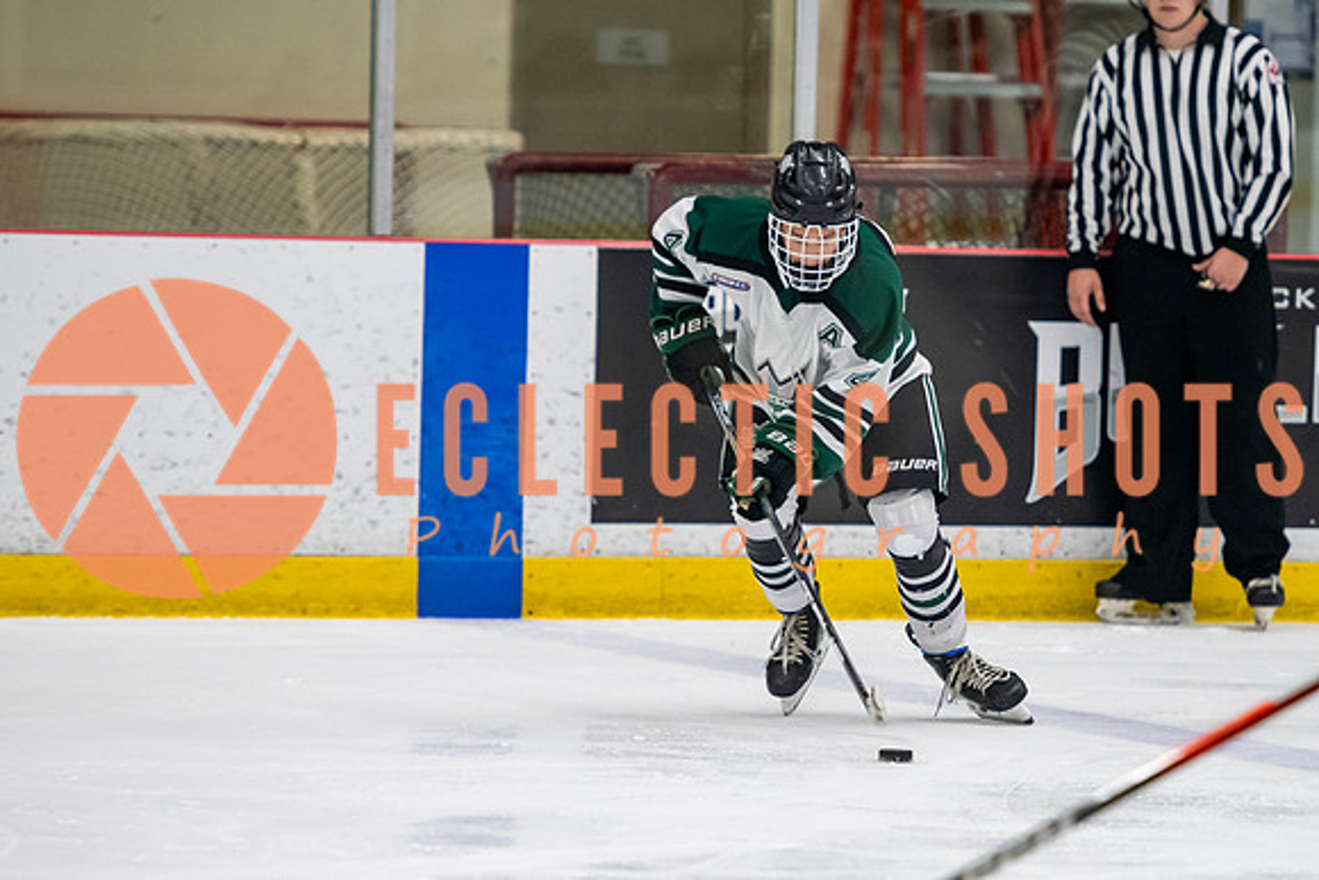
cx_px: 841
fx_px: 10732
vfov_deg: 4.7
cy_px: 492
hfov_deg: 7.0
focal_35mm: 293
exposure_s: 1/640
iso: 2000
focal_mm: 170
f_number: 3.2
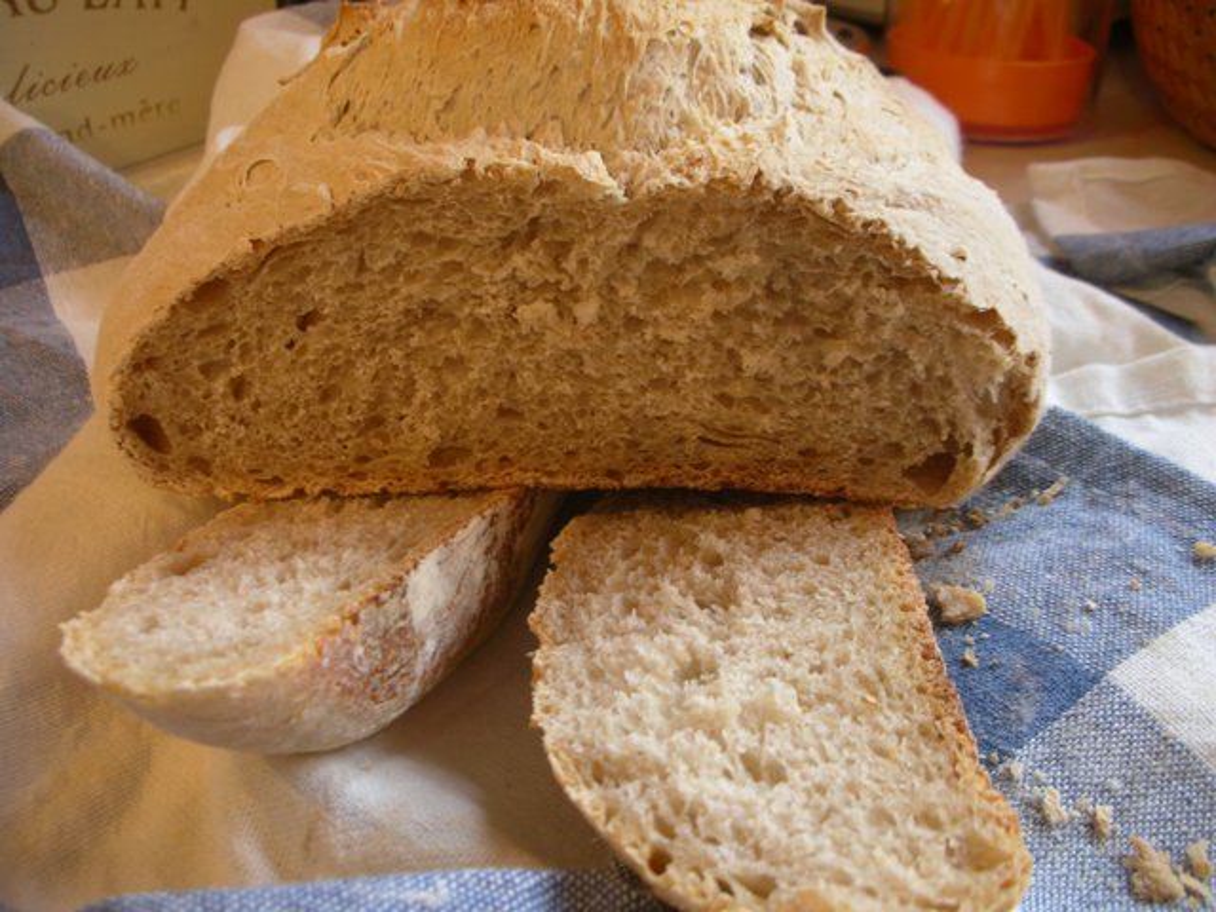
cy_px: 456
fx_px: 1229
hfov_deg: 52.6
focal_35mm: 35
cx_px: 608
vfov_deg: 40.7
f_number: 3
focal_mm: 5.8
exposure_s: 1/9.7
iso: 50
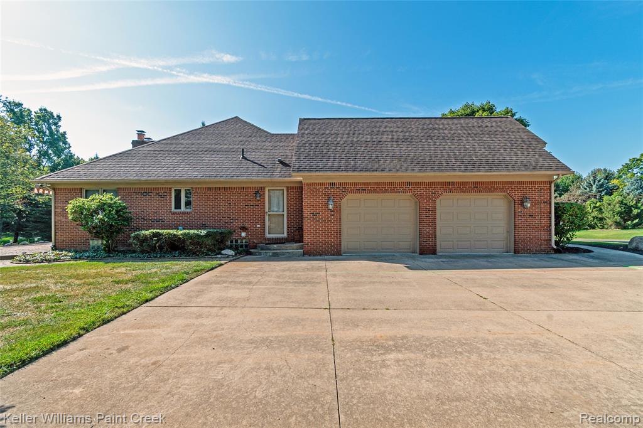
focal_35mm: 15
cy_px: 214
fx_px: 268
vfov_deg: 77.3
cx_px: 322
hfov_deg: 100.4
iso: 100
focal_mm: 10
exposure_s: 1/500
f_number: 8
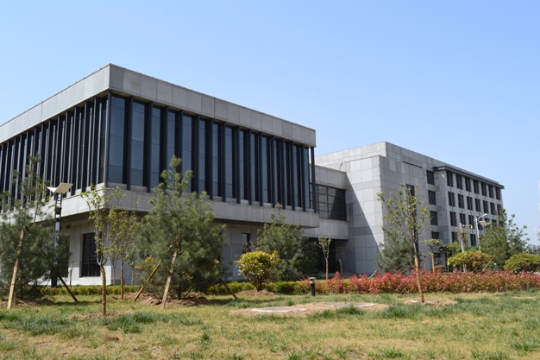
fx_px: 510
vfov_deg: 38.9
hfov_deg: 55.8
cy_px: 179
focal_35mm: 34
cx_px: 273
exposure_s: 1/320
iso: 400
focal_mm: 22
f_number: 10
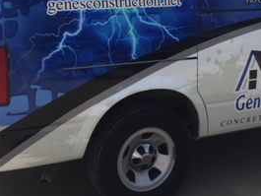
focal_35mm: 70
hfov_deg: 27.3
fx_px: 528
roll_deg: +1.8
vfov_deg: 20.4
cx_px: 203
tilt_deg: -4.2
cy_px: 5
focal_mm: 4.15
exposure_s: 1/1721
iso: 32
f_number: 2.2
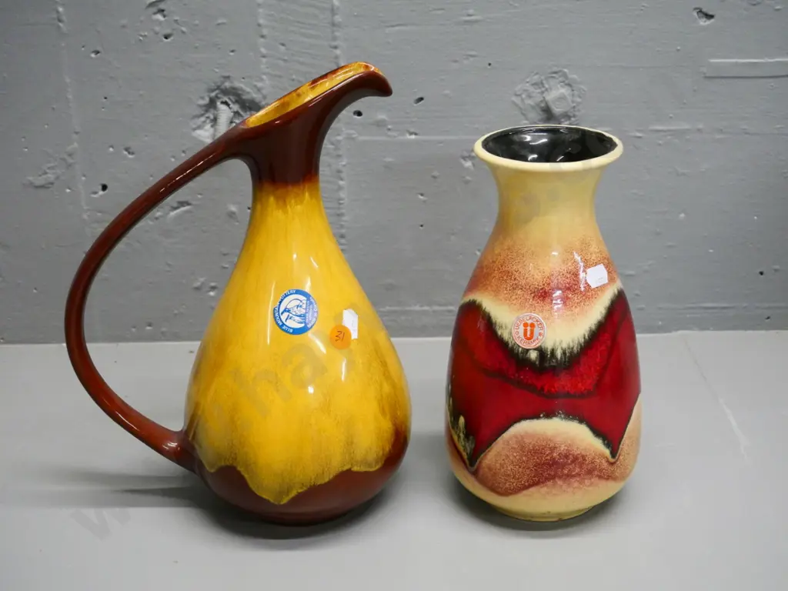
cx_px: 394
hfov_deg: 38.2
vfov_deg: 29.1
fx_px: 1138
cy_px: 296
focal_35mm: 50
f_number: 5.6
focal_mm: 25
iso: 3200
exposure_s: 1/125
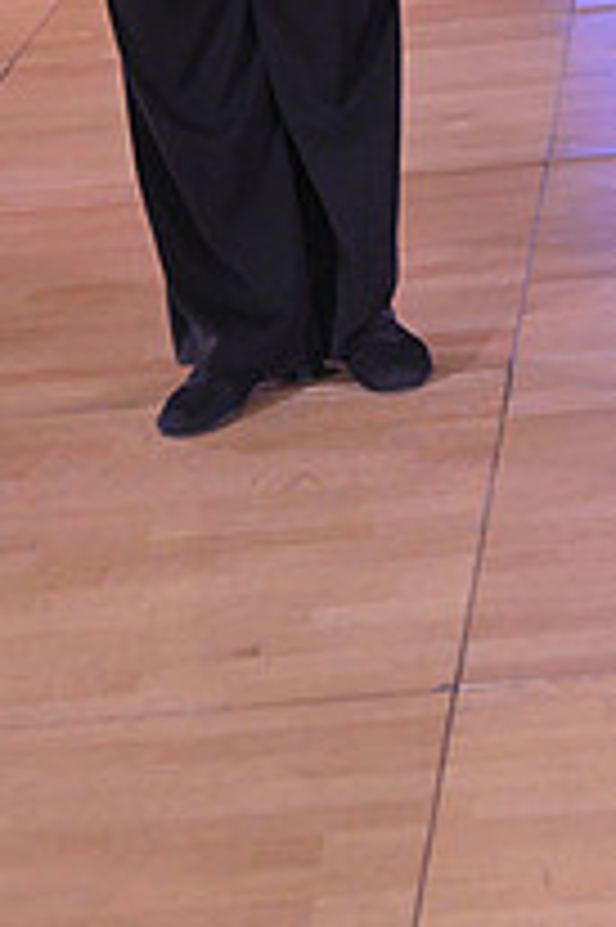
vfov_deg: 14.0
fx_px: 3625
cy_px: -252
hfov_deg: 9.6
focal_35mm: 141
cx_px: 762
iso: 3200
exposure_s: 1/400
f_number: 5
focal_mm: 50
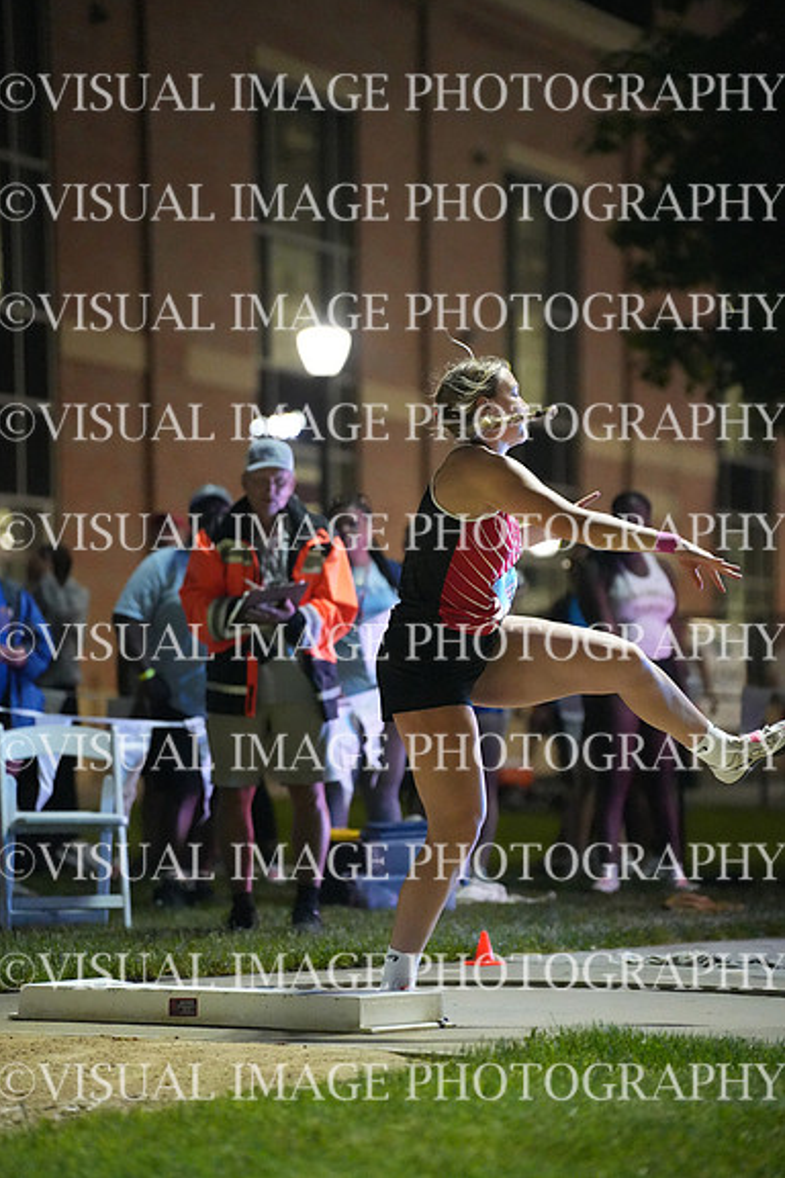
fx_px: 4350
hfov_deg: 10.3
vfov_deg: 15.4
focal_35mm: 133
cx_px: 391
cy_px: 587
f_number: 2.8
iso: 16000
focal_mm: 132
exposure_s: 1/1250
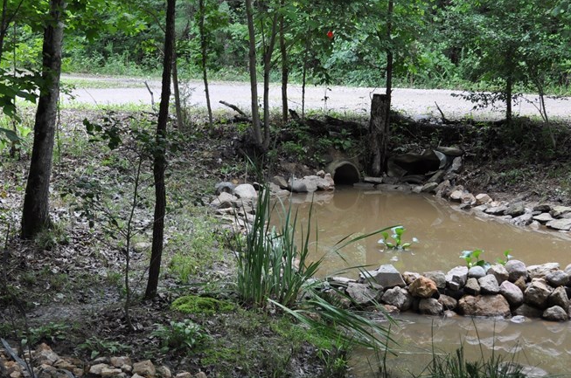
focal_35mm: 75
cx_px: 305
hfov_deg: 27.0
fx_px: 1188
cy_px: 198
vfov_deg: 18.1
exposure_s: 1/125
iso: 360
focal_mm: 30
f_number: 5.6
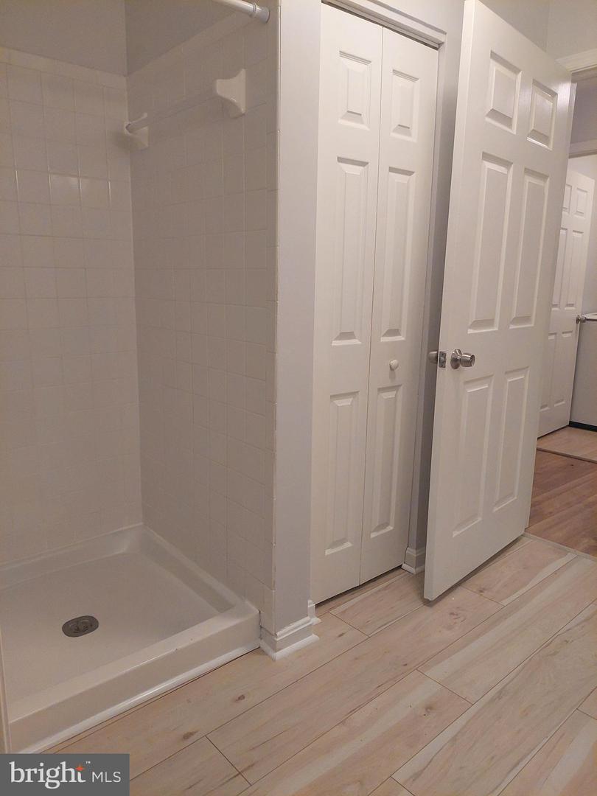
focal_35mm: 24
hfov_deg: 56.8
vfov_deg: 71.6
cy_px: 398
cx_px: 298
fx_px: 552
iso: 250
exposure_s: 1/120
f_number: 1.8
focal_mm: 5.23
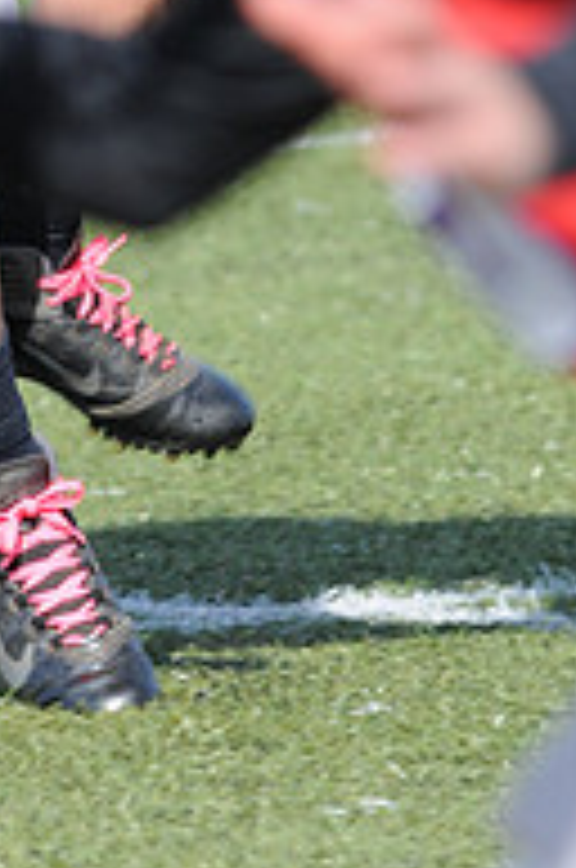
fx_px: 32587
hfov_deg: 1.0
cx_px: -61
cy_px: -346
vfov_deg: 1.5
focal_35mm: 1353
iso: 200
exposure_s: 1/500
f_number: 6.3
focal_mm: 300
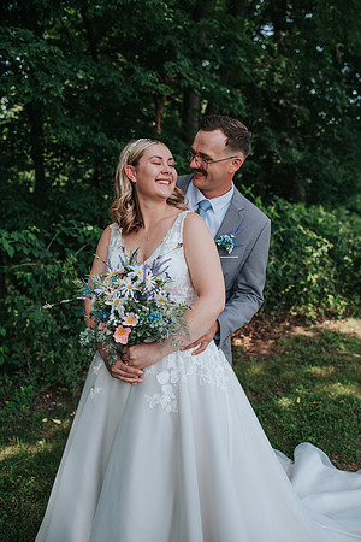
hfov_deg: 37.9
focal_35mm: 35
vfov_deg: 54.4
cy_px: 271
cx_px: 180
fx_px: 526
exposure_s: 1/500
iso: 100
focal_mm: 35
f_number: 2.8
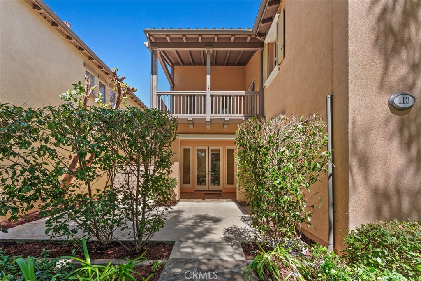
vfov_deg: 81.2
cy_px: 140
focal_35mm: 14
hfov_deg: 104.2
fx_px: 164
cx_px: 210
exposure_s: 1/125
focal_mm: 14
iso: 250
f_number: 6.3
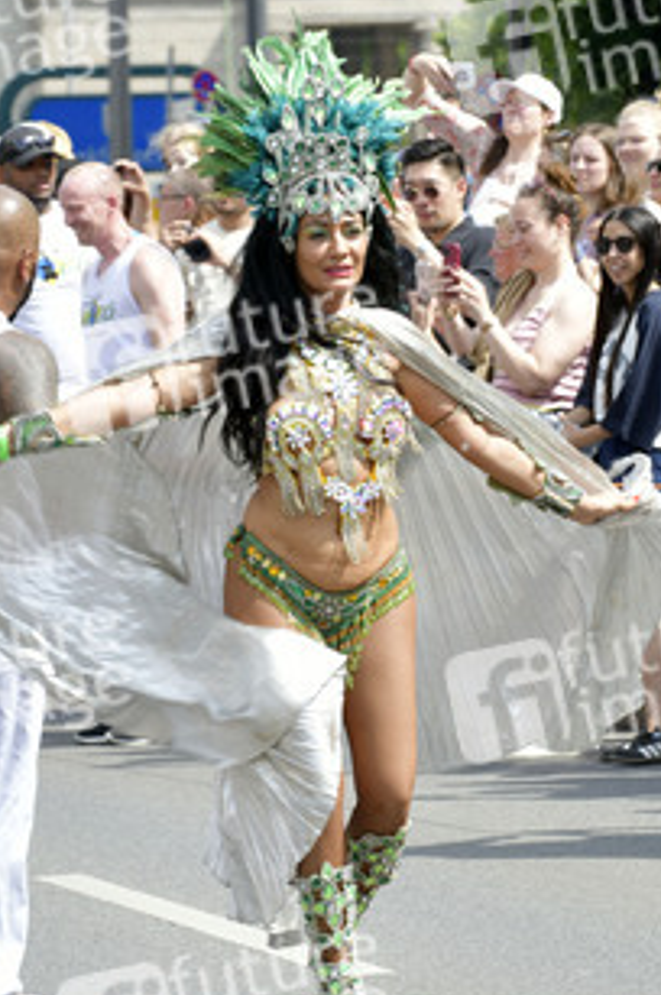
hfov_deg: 8.4
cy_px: 525
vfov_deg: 12.6
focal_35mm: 163
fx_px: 4499
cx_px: 318
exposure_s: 1/250
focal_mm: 125
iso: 160
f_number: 6.3
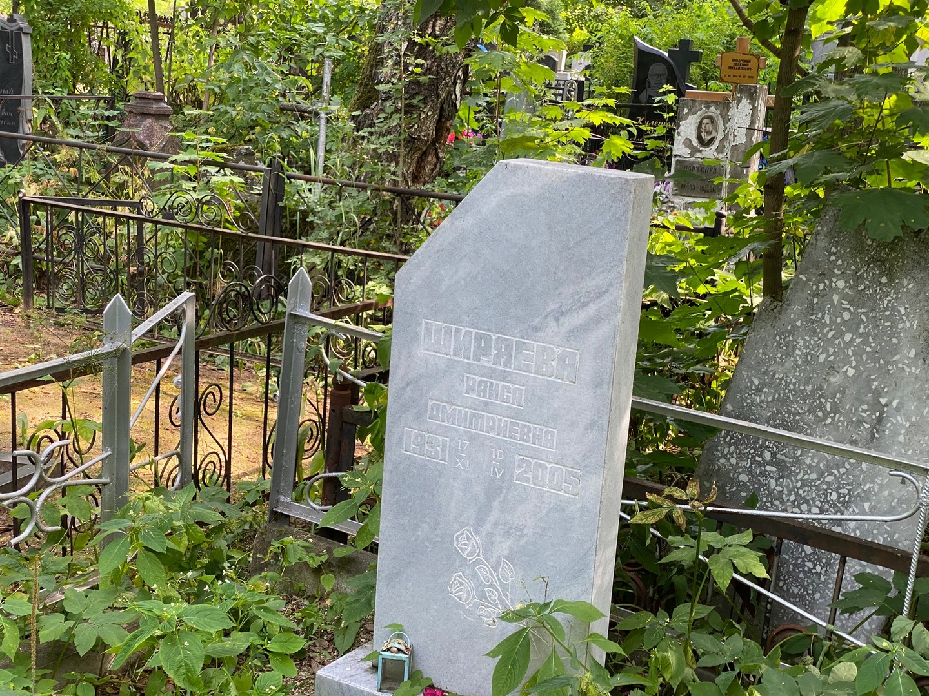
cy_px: 348
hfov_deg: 36.8
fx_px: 1396
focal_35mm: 52
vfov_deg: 28.0
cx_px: 464
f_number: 2
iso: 64
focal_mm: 6
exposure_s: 1/122
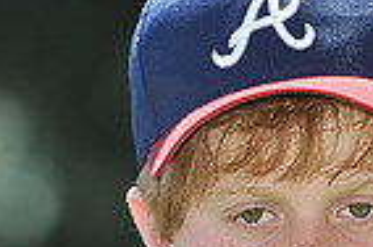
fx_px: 8446
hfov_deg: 2.5
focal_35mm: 817
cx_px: 328
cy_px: 392
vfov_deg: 1.7
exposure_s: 1/1000
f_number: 4.5
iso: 200
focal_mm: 200
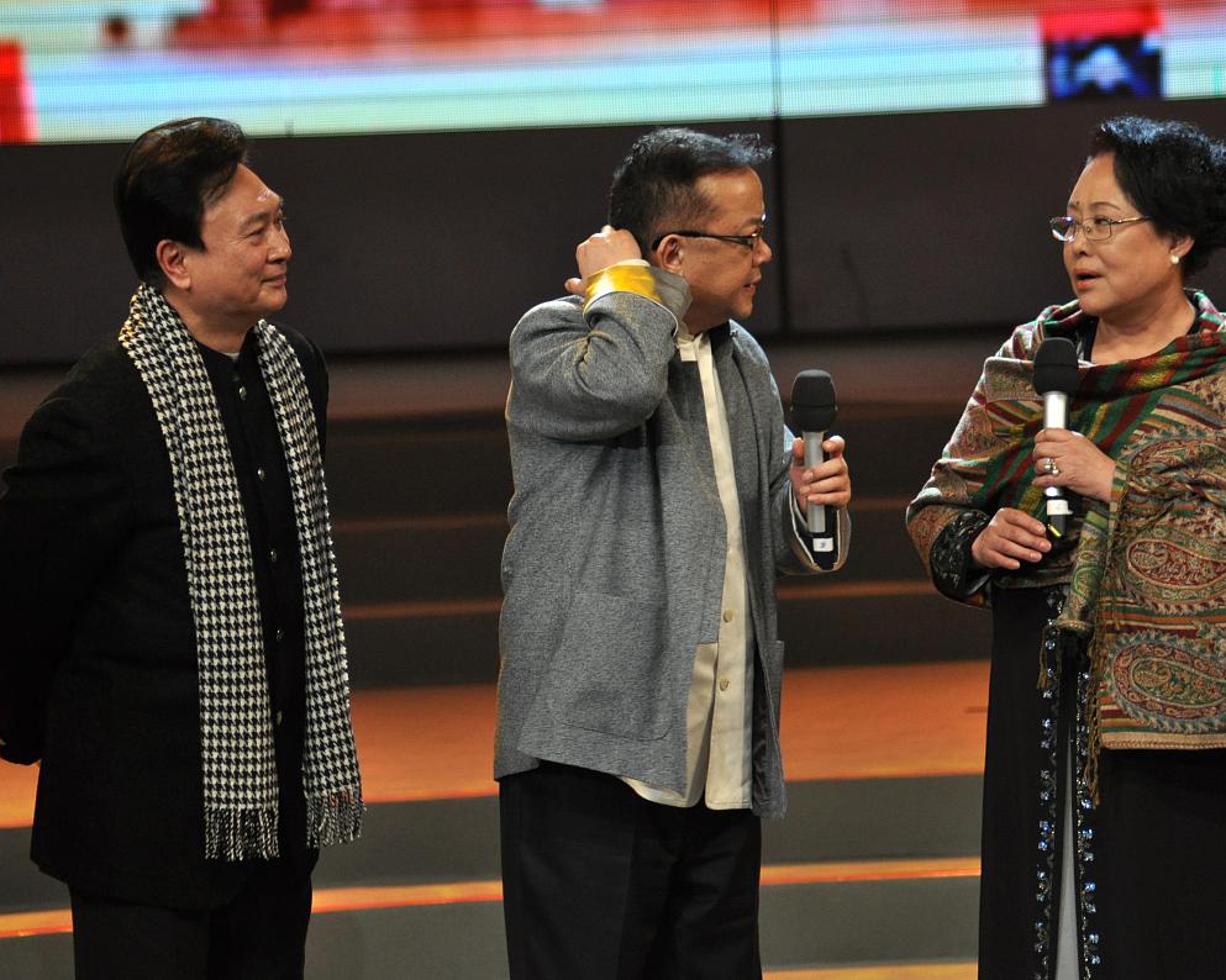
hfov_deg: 6.7
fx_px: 10484
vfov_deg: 5.4
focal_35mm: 289
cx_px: 711
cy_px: 489
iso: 800
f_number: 4.8
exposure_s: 1/160
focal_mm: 170
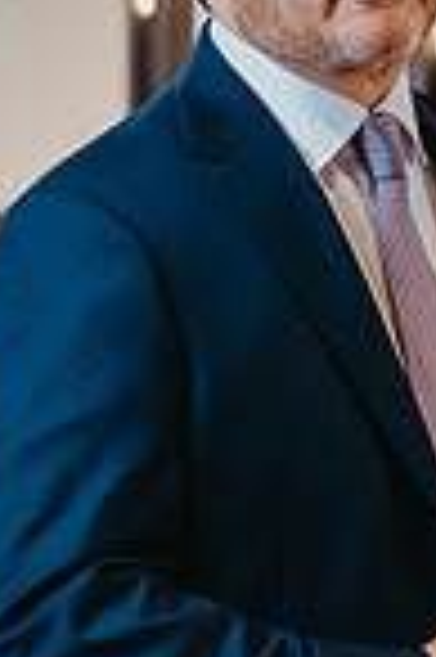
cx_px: 274
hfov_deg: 6.3
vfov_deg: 9.5
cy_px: 428
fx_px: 3933
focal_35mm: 216
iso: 1000
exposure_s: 1/100
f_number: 4.5
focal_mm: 70
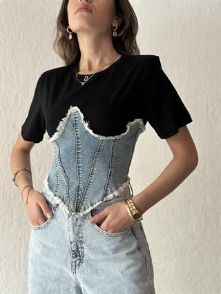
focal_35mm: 48
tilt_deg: +1.6
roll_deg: +0.0
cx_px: 110
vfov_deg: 39.6
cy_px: 147
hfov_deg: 30.3
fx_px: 408
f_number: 1.78
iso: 400
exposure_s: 1/60
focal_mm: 6.86
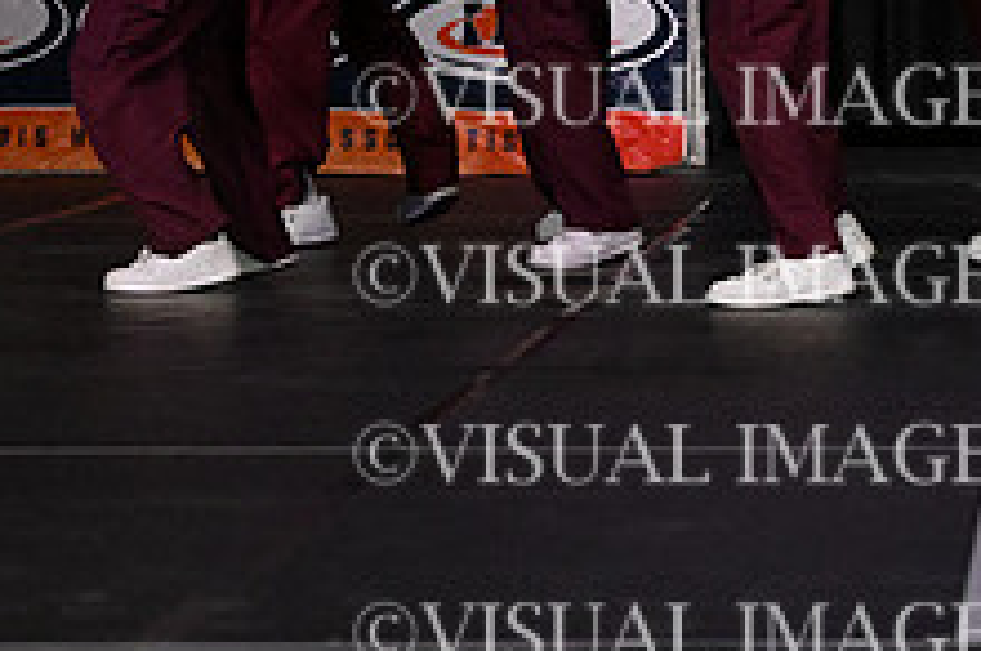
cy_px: -174
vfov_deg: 4.9
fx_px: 7619
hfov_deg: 7.3
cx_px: 999
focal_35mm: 280
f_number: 4
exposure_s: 1/1000
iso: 6400
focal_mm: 71
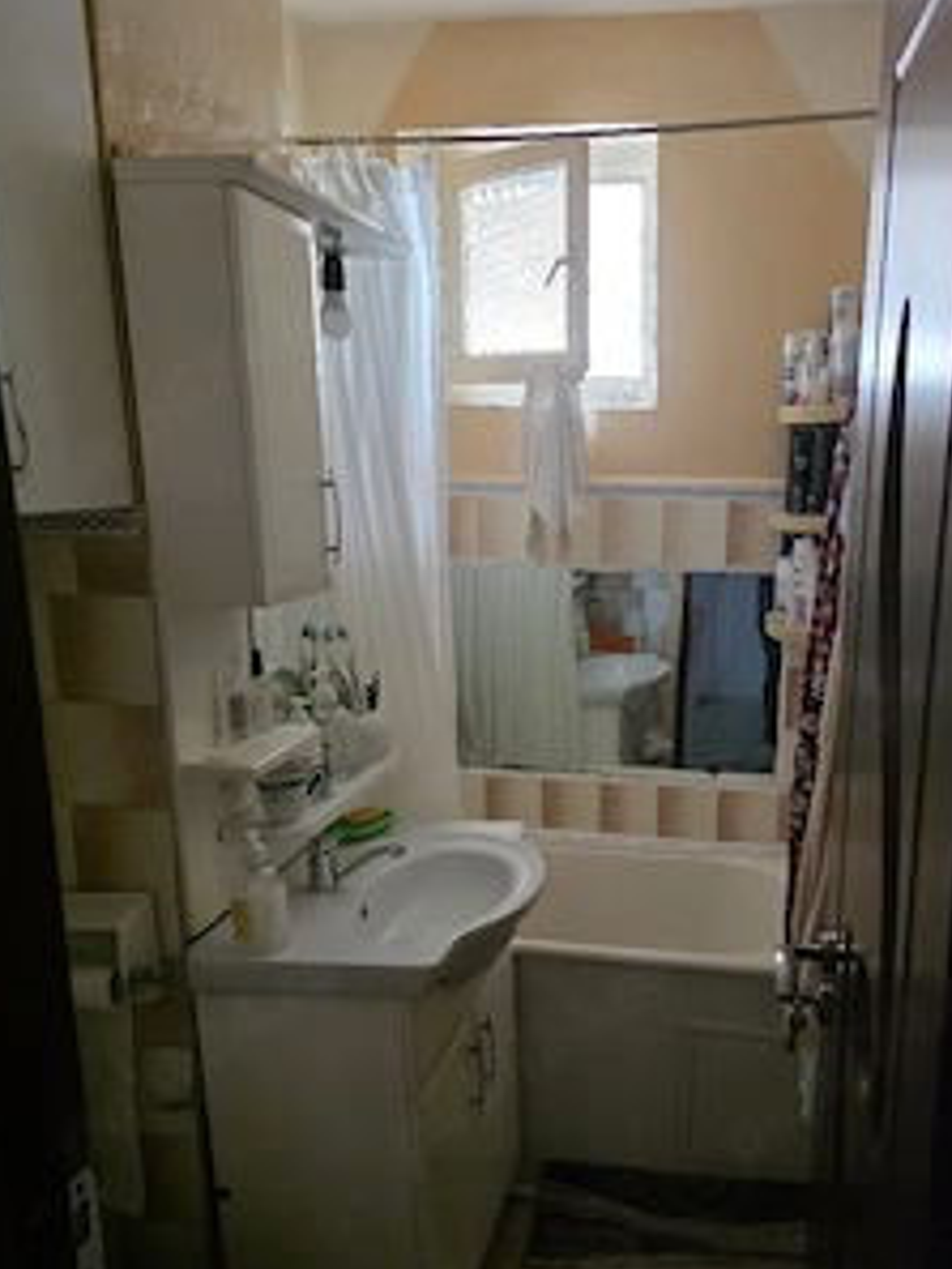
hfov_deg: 45.0
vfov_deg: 57.8
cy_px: 773
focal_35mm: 31
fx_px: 1136
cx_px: 615
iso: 2000
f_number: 1.7
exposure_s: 1/101
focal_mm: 6.3
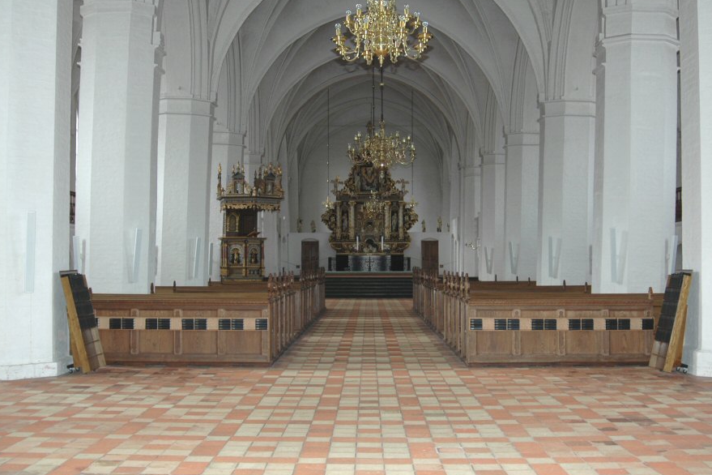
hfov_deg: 45.4
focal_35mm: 43
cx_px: 354
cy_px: 238
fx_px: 850
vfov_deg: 31.2
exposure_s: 1/60
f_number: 4
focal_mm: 28
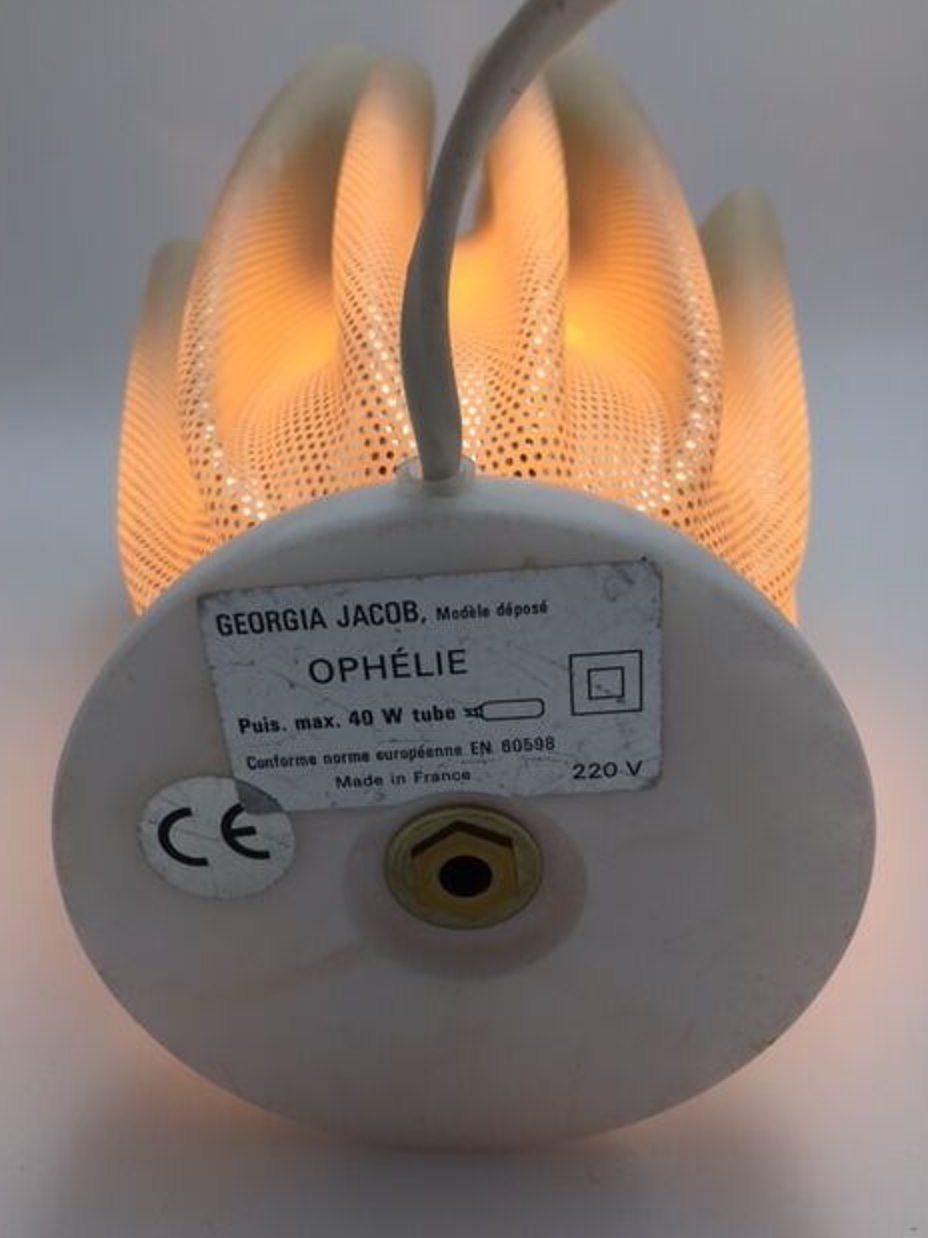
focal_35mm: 30
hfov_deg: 46.8
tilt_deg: -20.6
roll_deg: -1.2
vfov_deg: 60.0
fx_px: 1073
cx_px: 456
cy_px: 632
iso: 32
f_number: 2.2
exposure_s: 1/350
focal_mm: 4.15
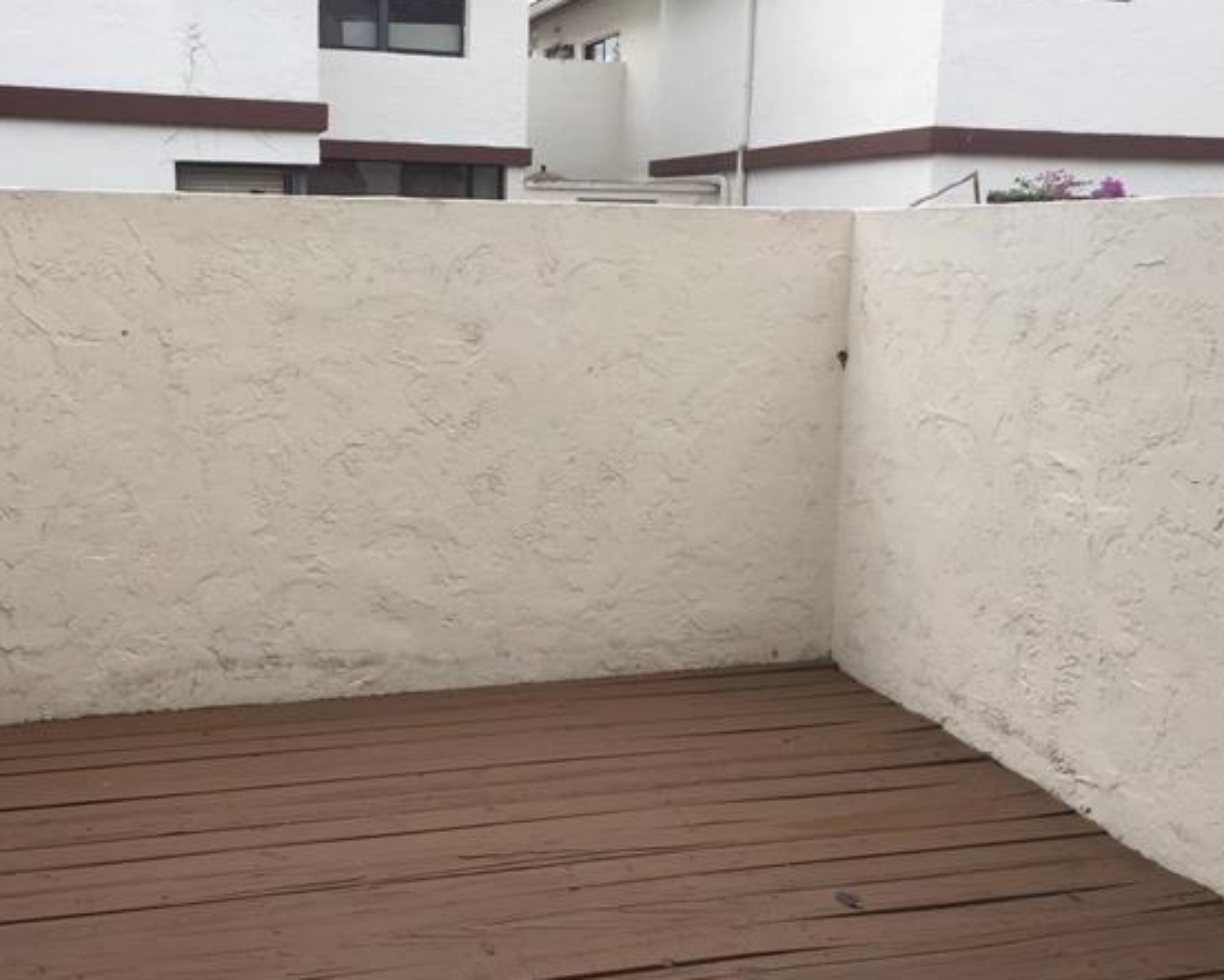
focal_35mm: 41
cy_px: 514
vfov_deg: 36.5
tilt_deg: -10.8
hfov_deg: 44.7
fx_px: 1486
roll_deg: -1.9
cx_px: 530
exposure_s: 1/520
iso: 32
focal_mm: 4.15
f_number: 2.2
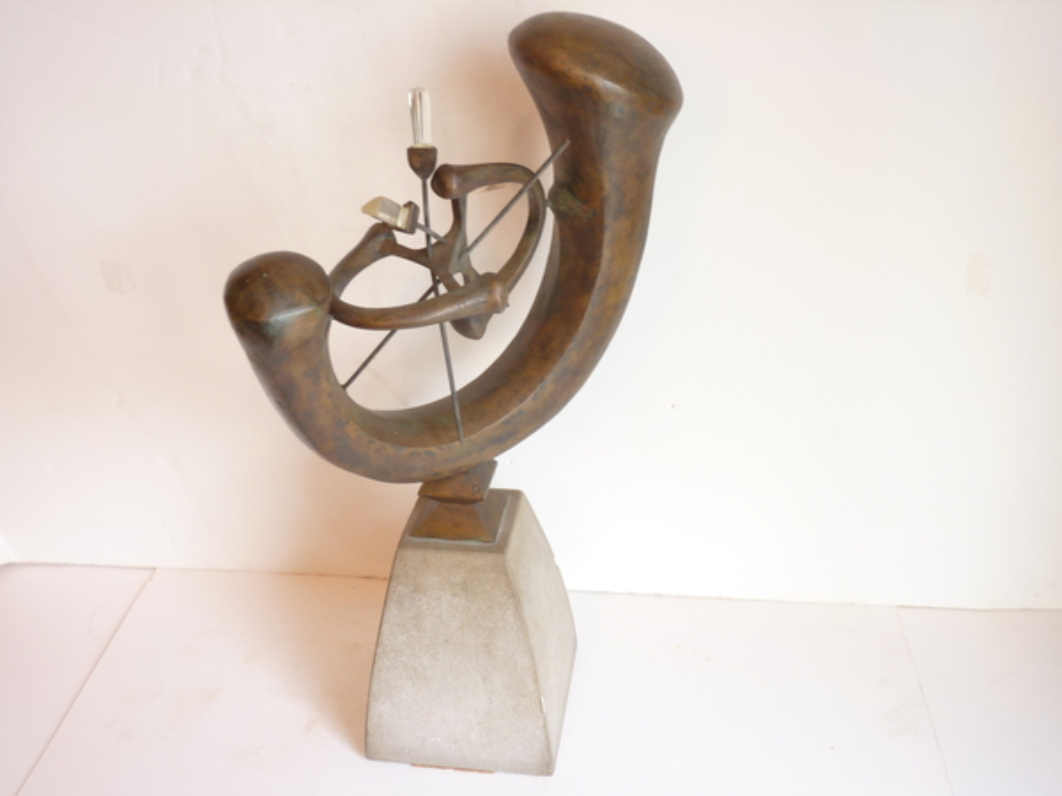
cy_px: 398
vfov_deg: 40.7
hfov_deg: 52.6
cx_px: 531
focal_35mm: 35
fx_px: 1074
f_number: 3.5
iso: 80
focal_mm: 5.7
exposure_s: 1/8
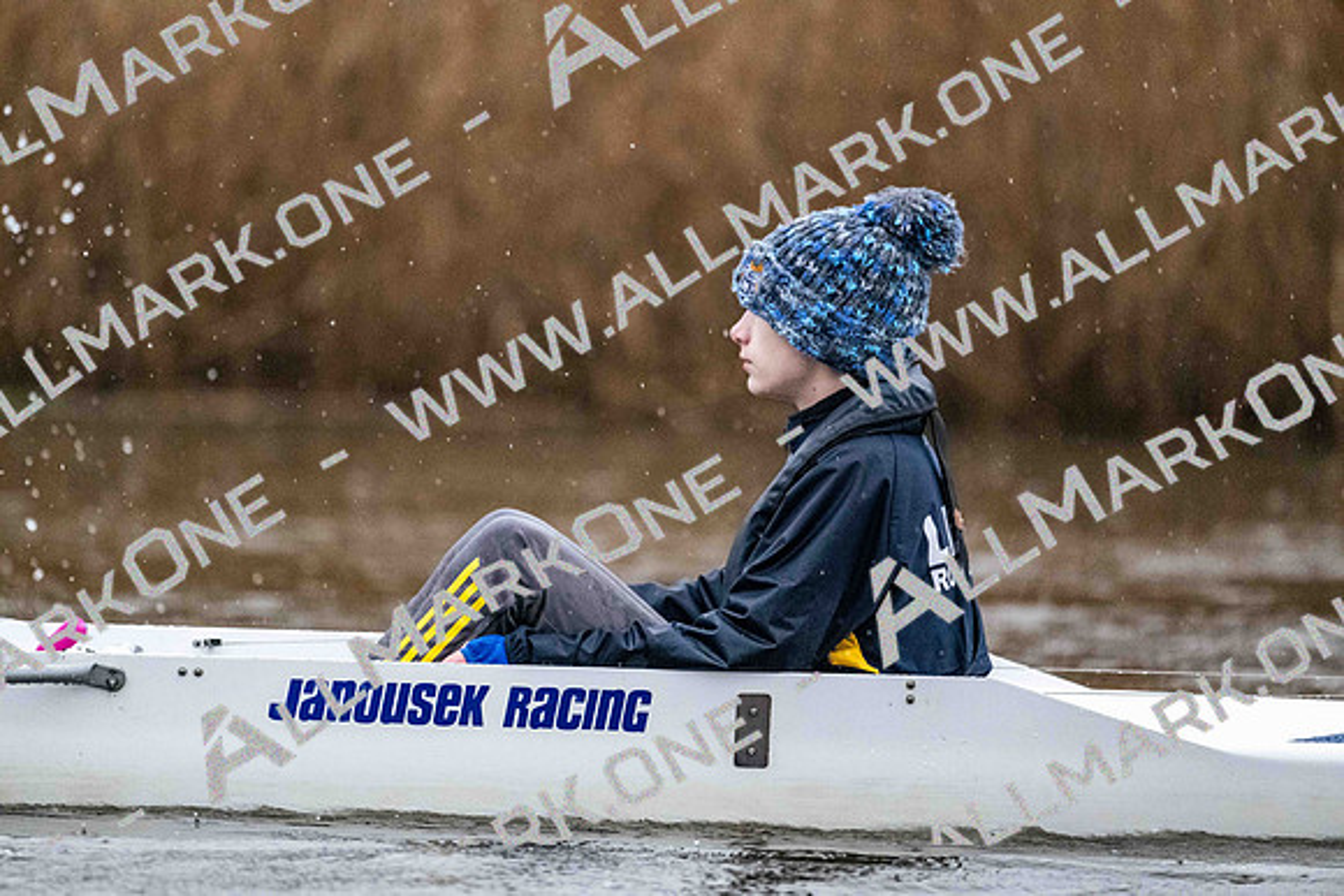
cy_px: 448
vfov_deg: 3.4
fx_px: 14936
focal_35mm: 400
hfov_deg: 5.2
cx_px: 672
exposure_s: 1/1600
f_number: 4.5
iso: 12800
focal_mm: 400
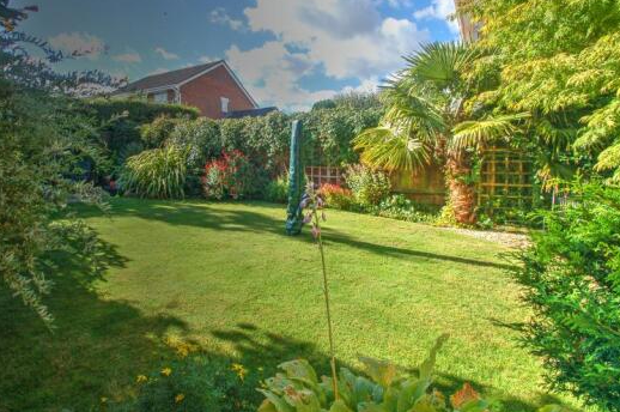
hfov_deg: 86.6
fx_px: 327
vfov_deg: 64.1
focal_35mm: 19
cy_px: 177
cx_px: 273
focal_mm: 10
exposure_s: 1/250
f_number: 10
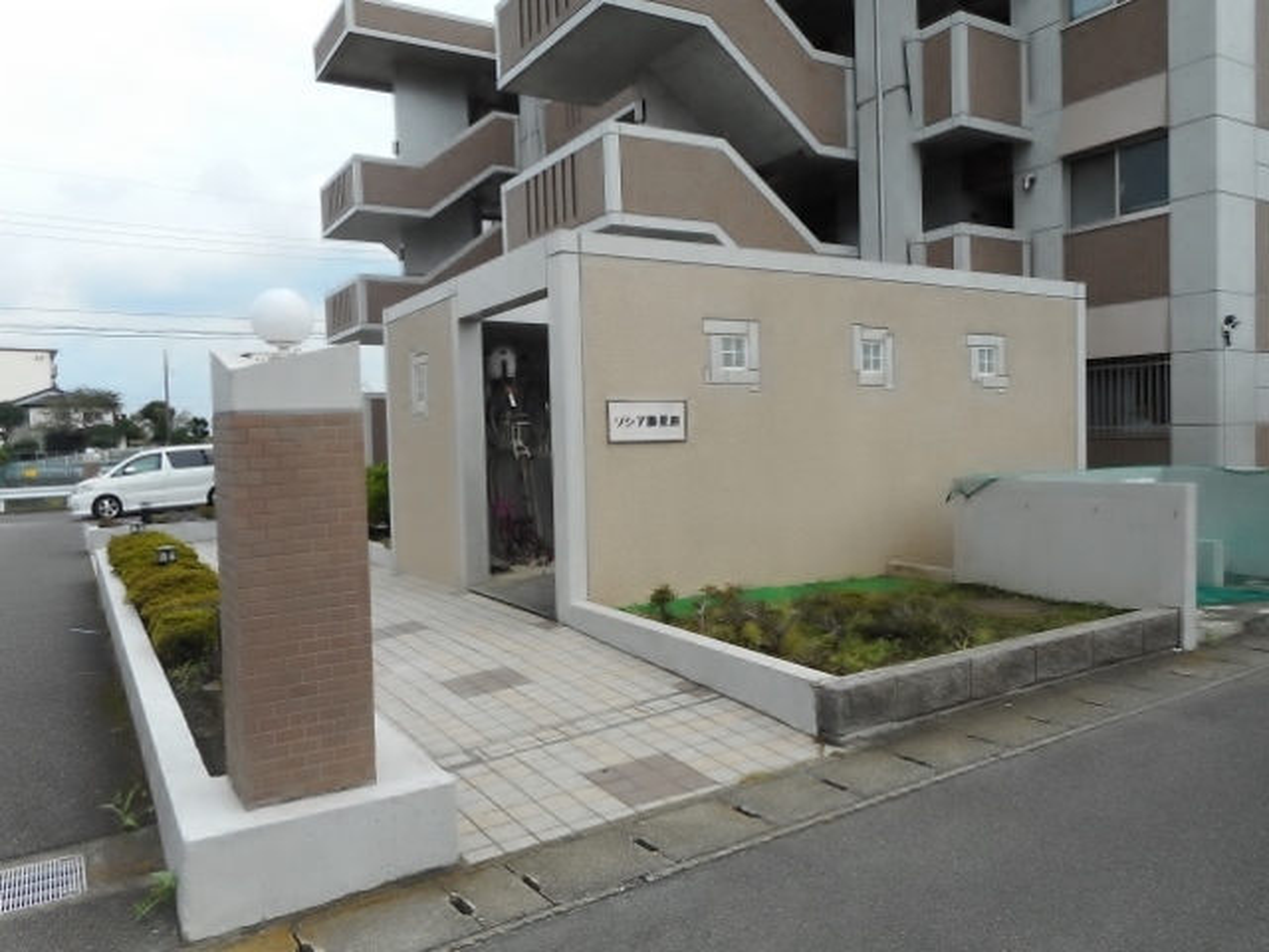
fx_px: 916
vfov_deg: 54.9
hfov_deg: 69.4
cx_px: 634
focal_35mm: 25
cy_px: 476
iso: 80
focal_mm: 4.5
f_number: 3.7
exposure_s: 1/500
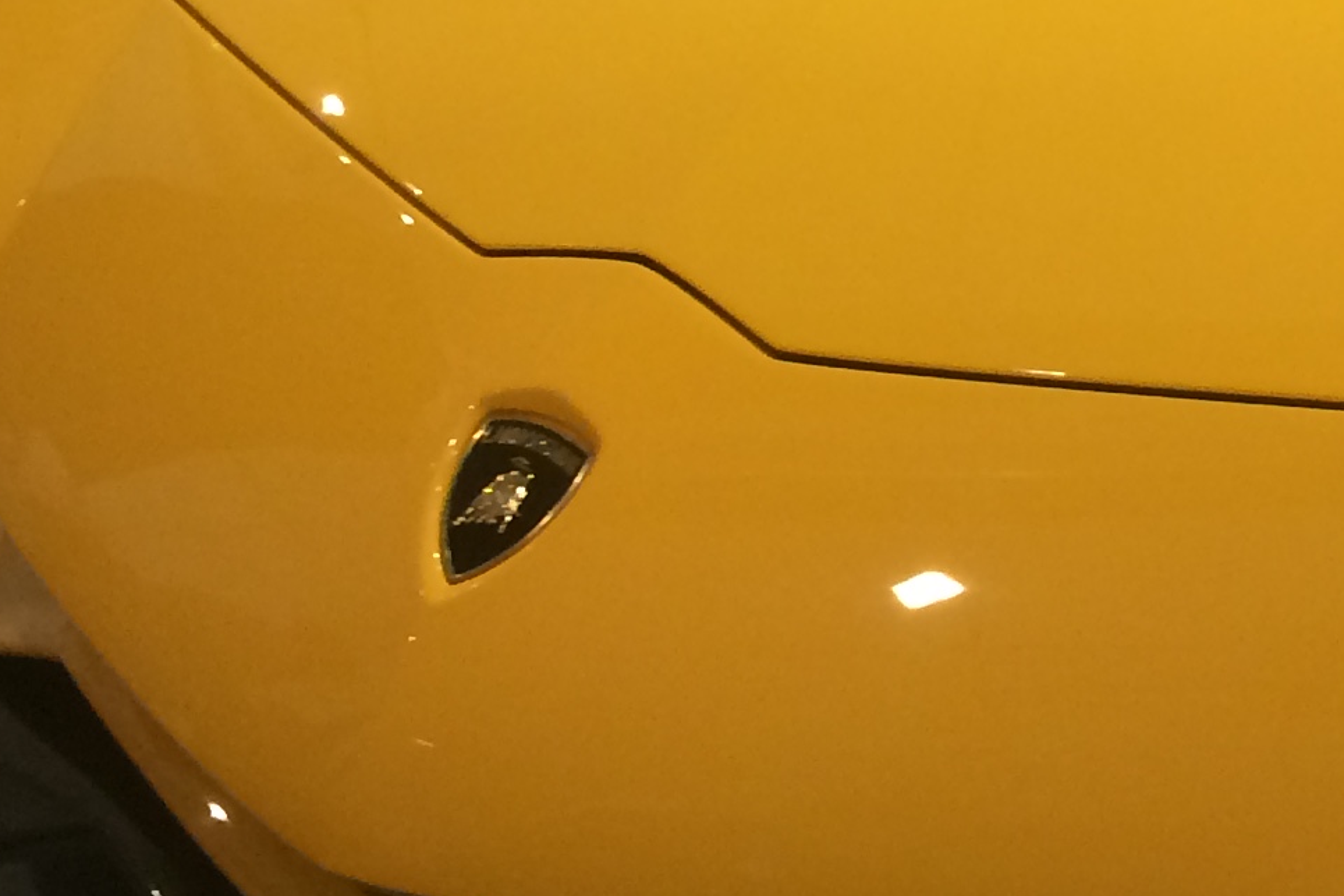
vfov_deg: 12.6
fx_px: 3807
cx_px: 1472
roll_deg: +3.8
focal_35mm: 102
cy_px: -503
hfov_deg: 19.2
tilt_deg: -23.7
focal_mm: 4.15
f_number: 2.2
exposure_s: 1/33
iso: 125
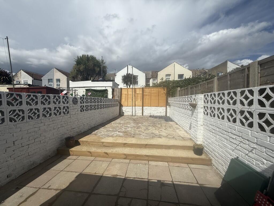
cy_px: 103
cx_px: 137
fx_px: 111
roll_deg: +0.0
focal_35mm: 14
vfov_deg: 85.7
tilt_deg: -0.2
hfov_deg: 102.1
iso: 40
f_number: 2.2
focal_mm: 2.22
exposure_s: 1/5618
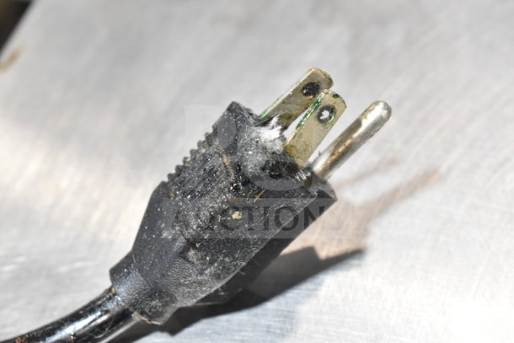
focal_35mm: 82
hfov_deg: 24.6
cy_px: 172
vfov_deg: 16.6
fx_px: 1178
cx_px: 257
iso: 2000
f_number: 5.6
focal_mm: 55
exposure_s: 1/100
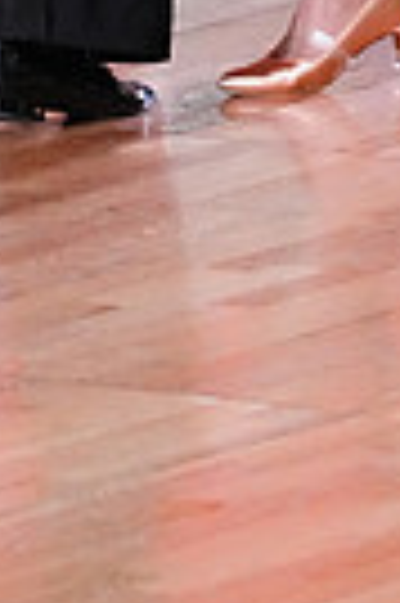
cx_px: 115
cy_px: -652
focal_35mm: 494
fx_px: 8254
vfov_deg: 4.1
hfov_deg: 2.8
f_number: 5.6
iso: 10000
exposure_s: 1/400
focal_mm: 114
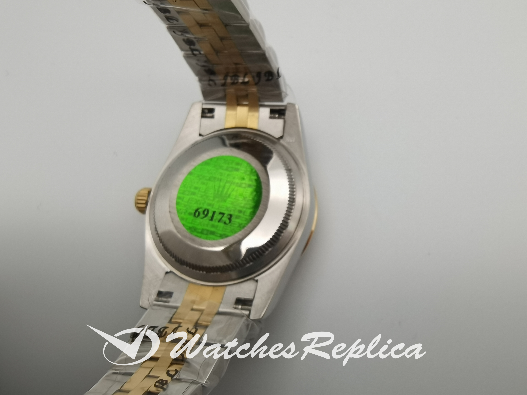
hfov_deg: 67.3
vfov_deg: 53.1
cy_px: 198
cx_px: 264
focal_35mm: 26
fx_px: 396
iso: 50
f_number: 2.2
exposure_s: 1/150
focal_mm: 2.26
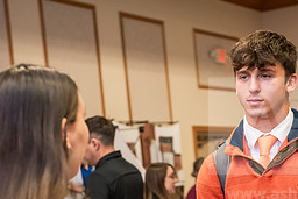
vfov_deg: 11.5
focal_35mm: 118
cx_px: 173
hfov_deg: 17.3
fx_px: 977
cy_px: 218
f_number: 3.2
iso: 2500
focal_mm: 52
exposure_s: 1/160
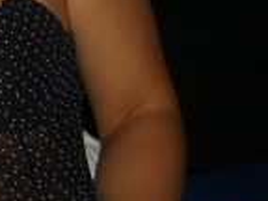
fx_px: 1223
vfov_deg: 9.1
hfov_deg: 11.3
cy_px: -132
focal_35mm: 158
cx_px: -274
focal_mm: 7.9
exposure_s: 1/60
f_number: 2.8
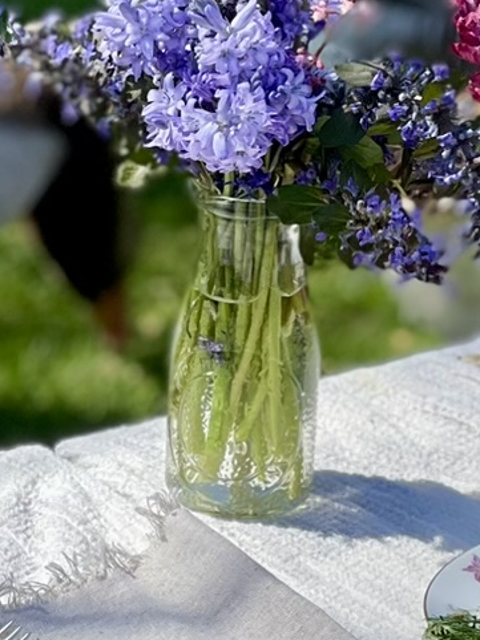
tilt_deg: -19.7
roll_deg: -1.0
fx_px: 5033
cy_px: 474
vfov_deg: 7.3
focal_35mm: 272
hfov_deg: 5.4
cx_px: 697
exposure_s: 1/1085
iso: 32
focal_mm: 7.5
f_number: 2.2
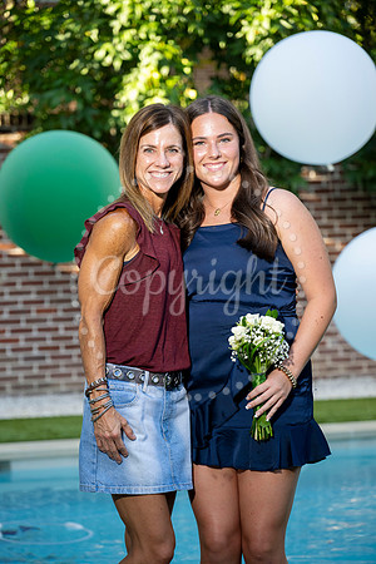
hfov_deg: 11.4
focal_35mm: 120
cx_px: 188
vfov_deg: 17.1
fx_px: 1880
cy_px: 282
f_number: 4.5
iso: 400
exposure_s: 1/200
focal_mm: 120
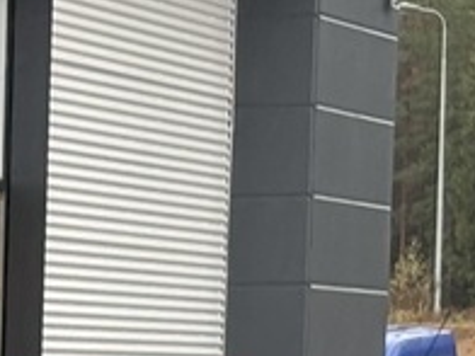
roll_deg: +0.1
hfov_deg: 5.0
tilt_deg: -5.3
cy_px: 911
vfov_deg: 3.8
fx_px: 5242
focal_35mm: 382
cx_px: -829
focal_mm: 5.96
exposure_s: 1/73
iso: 50
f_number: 1.6
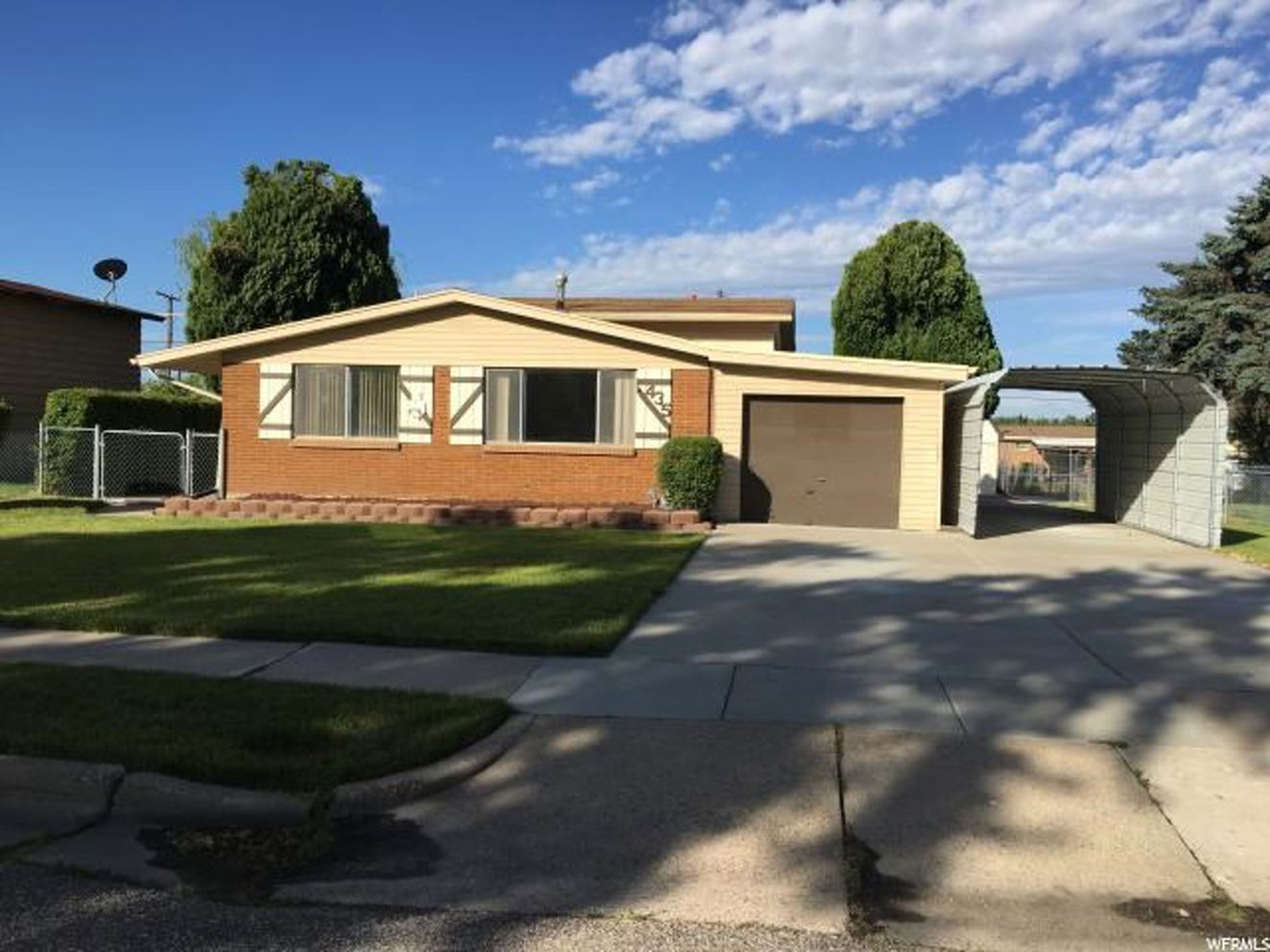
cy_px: 476
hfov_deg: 61.7
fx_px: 1064
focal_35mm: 29
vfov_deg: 48.2
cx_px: 635
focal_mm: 4.15
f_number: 2.2
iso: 25
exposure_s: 1/1709
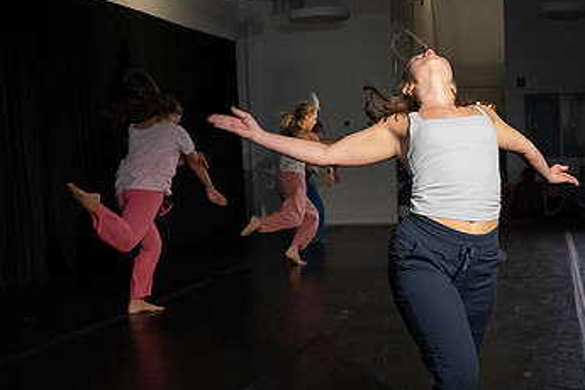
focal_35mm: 53
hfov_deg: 36.1
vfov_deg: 25.5
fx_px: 861
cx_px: 480
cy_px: 224
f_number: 5
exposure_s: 1/400
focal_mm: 28
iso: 6400
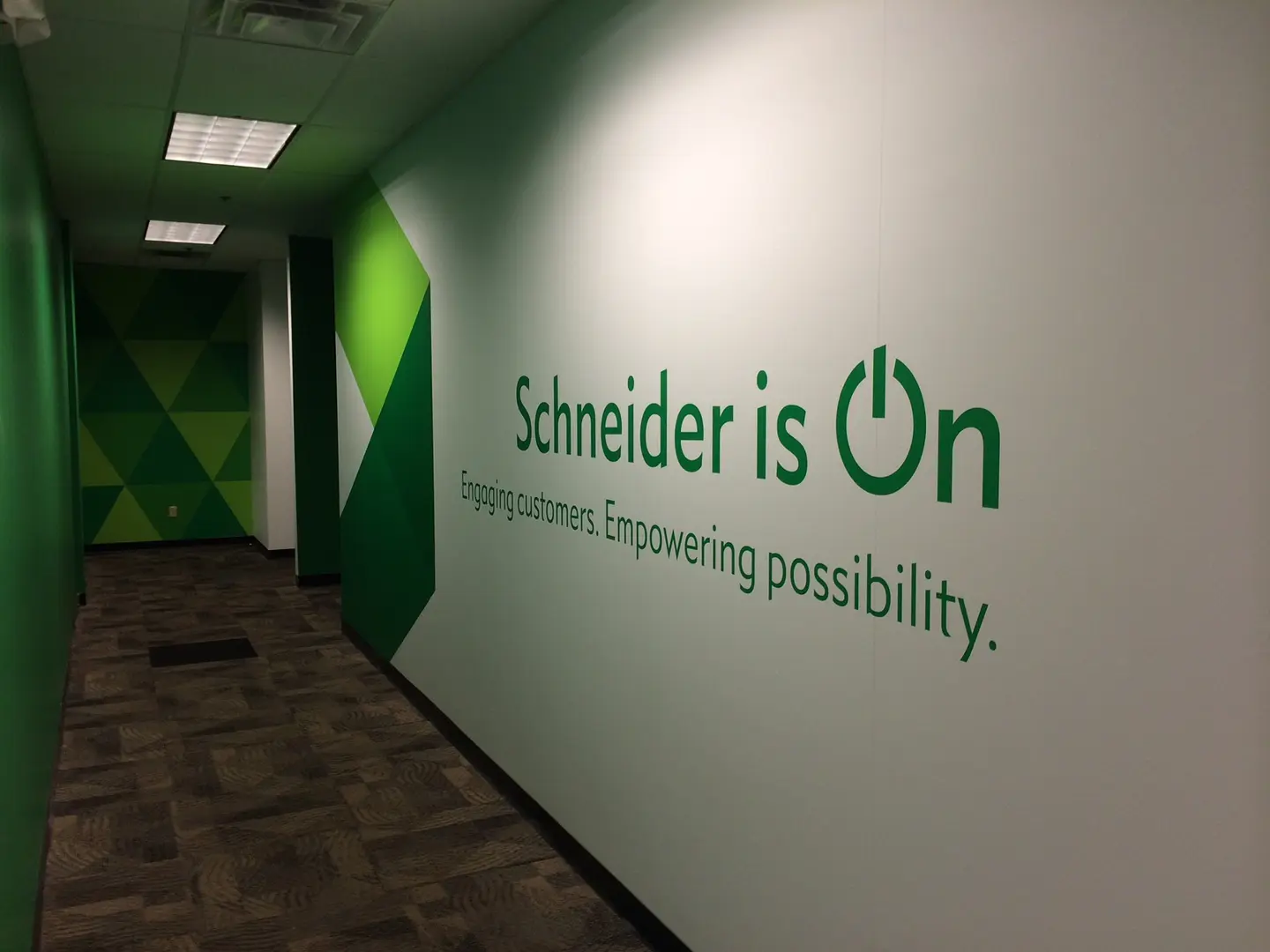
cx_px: 635
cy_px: 476
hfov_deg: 60.0
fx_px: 1101
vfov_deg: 46.8
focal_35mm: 30
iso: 50
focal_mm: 4.12
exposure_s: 1/30
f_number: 2.2
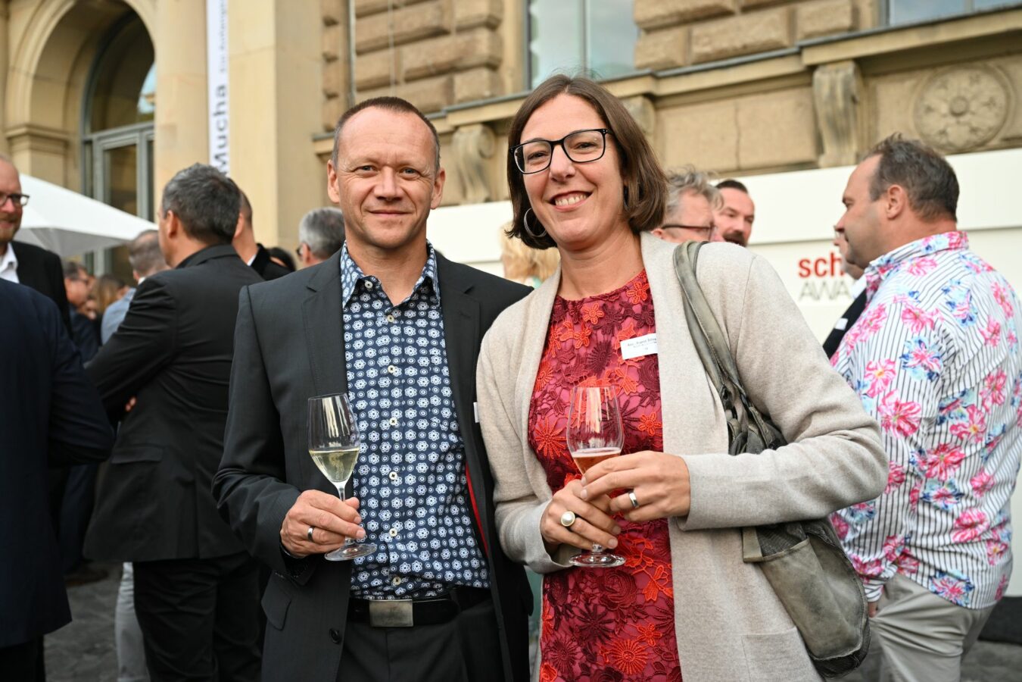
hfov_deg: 53.1
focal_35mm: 36
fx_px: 1022
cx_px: 511
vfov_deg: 36.9
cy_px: 341
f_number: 4.5
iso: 1250
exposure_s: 1/320
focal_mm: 36
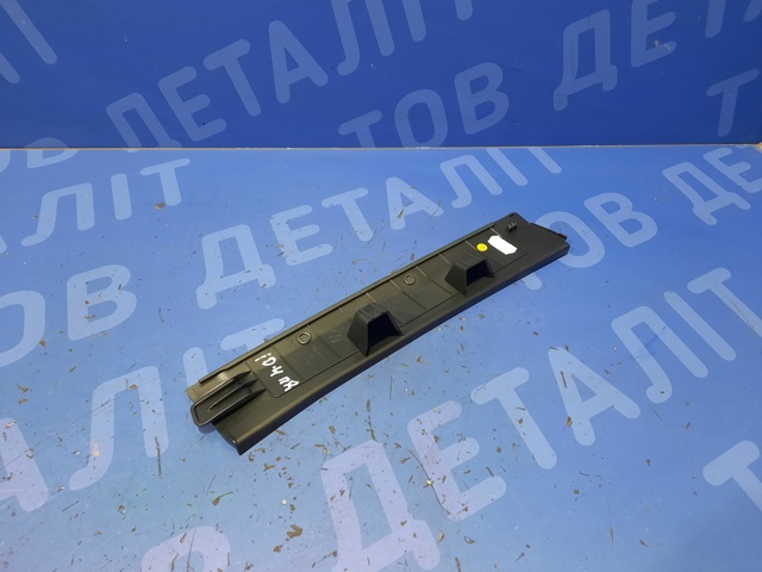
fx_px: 550
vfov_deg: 54.9
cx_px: 381
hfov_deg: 69.4
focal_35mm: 25
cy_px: 286
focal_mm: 4.6
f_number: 2
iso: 400
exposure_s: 1/33
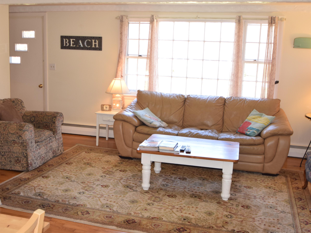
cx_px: 136
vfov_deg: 33.6
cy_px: 115
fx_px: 386
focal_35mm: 43
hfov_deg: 43.8
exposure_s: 1/100
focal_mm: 24
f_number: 5
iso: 800
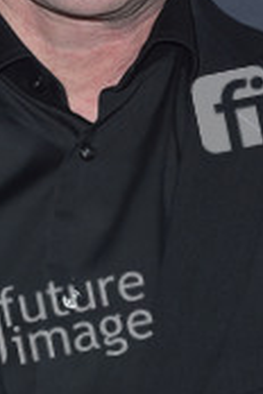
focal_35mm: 267
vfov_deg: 7.7
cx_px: 103
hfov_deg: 5.1
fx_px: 2926
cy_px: -14
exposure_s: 1/250
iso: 250
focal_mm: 116
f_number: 6.3
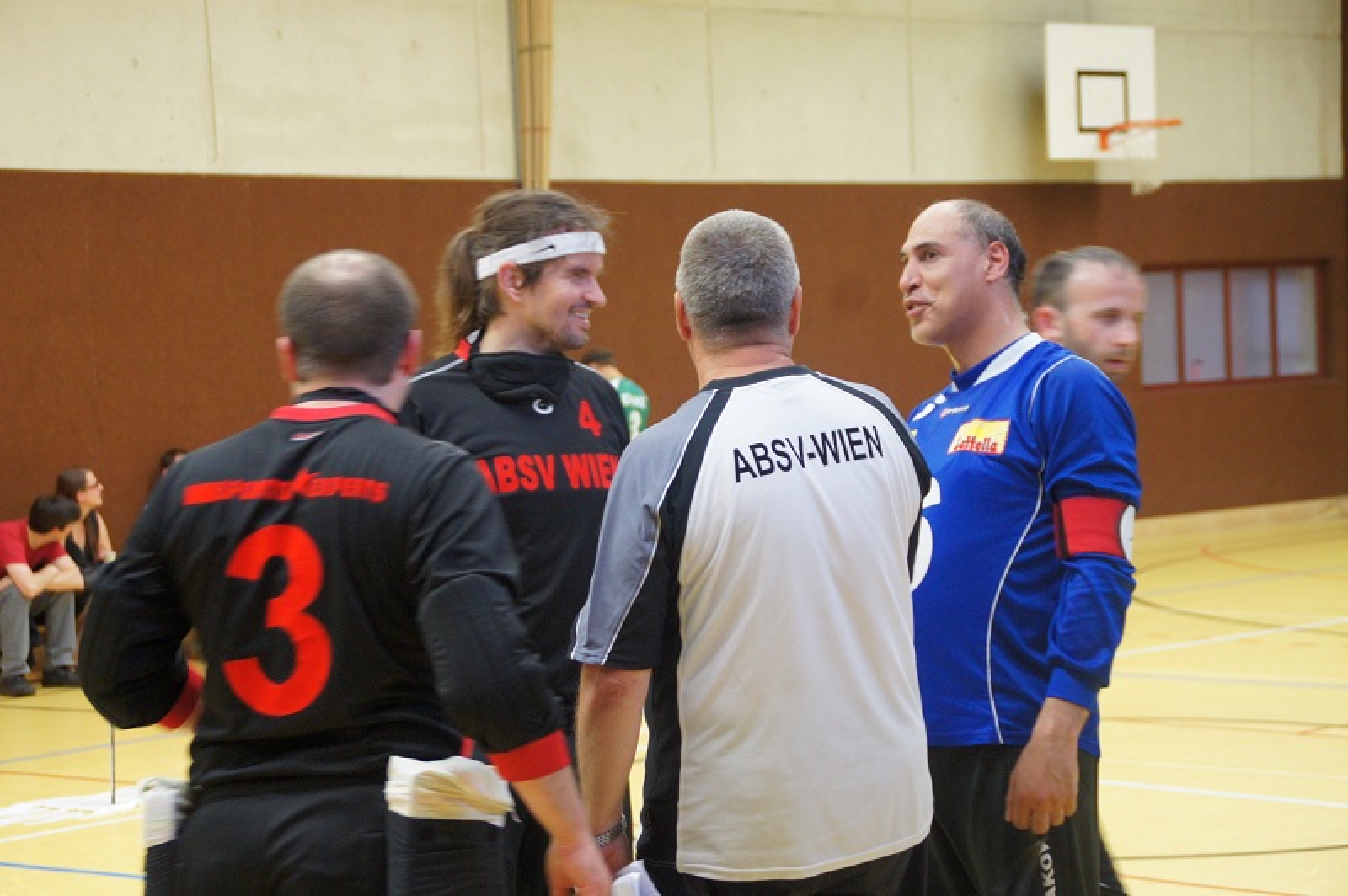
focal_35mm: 90
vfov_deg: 15.2
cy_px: 448
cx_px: 674
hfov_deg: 22.6
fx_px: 3367
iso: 1600
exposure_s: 1/25
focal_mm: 60
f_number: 5
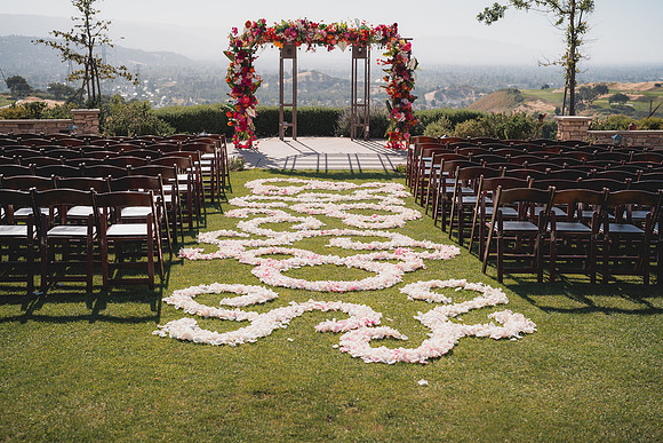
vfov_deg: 27.0
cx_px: 332
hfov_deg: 39.6
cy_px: 222
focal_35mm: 50
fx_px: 921
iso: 50
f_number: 4.5
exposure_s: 1/640
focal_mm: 50
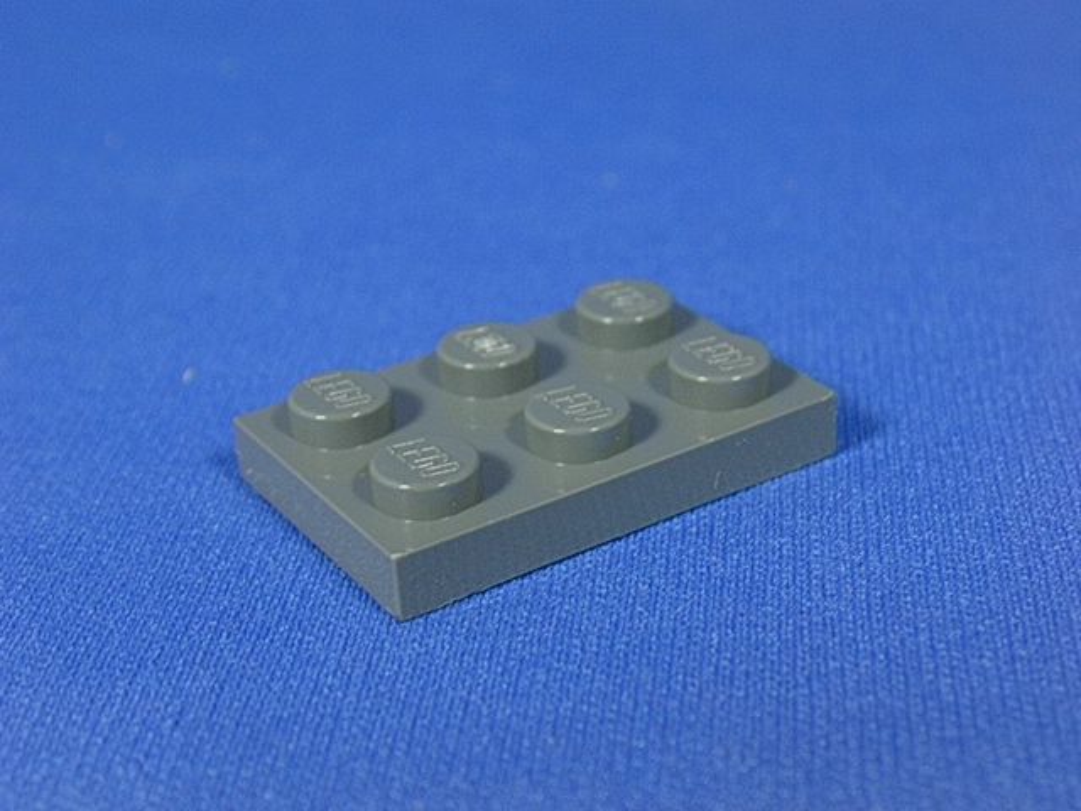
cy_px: 406
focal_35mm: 75
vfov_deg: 19.6
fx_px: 2342
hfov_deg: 26.0
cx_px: 540
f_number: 3.8
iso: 70
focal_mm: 11.3
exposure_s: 1/10
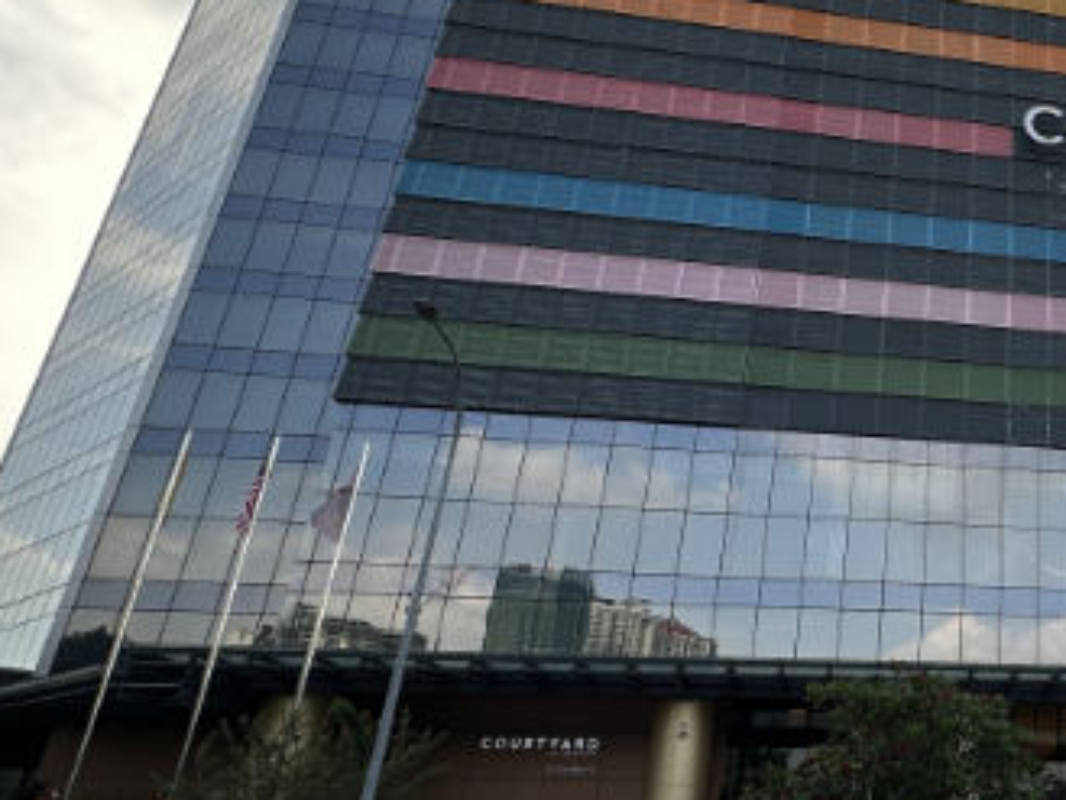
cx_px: 1082
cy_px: 411
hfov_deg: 45.0
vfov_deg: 41.8
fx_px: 1047
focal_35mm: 34
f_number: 2.2
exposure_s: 1/493
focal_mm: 2.2
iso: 40
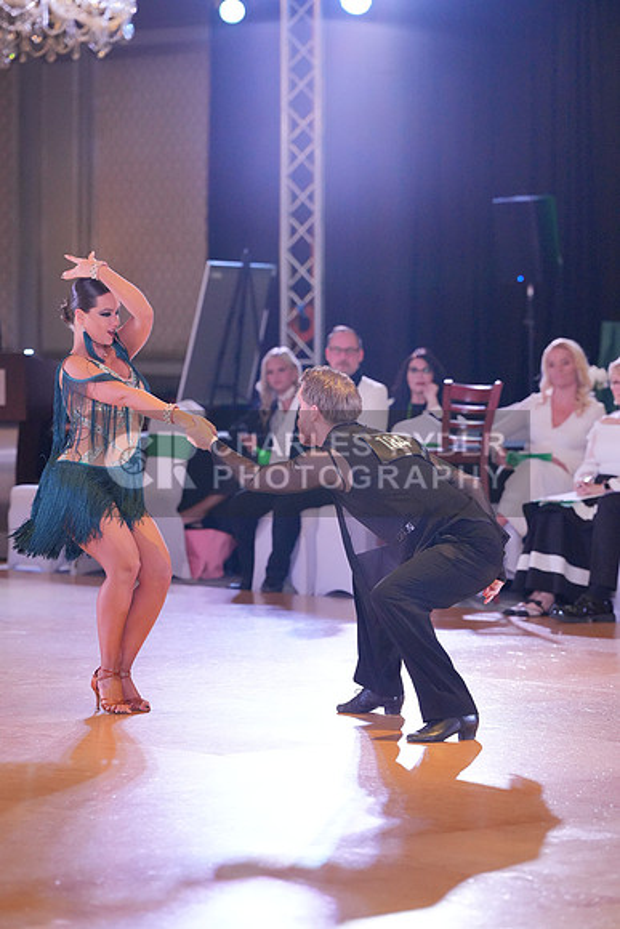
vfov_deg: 13.9
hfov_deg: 9.3
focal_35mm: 148
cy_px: 464
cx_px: 310
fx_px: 3821
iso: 6400
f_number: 3.5
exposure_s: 1/500
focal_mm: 148
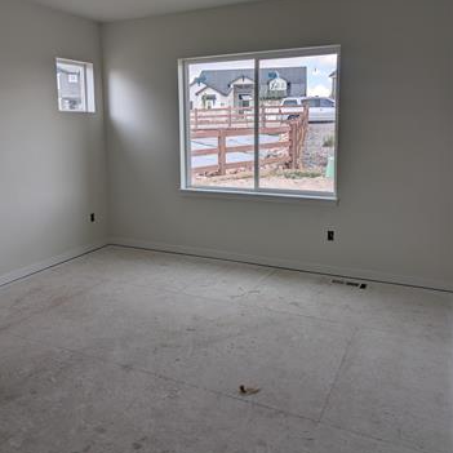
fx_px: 429
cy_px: 182
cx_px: 223
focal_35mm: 29
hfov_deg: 55.6
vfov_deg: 55.2
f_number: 1.68
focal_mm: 6.9
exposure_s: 1/265
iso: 22
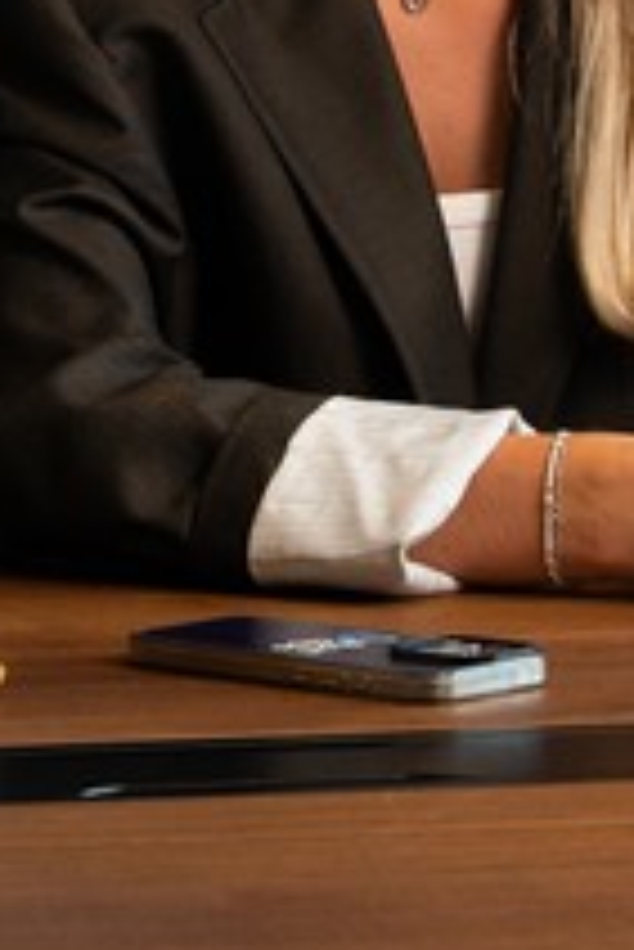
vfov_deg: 8.2
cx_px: 312
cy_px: -504
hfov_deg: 5.6
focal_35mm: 244
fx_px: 6435
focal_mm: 43.2
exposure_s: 1/100
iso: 320
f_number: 5
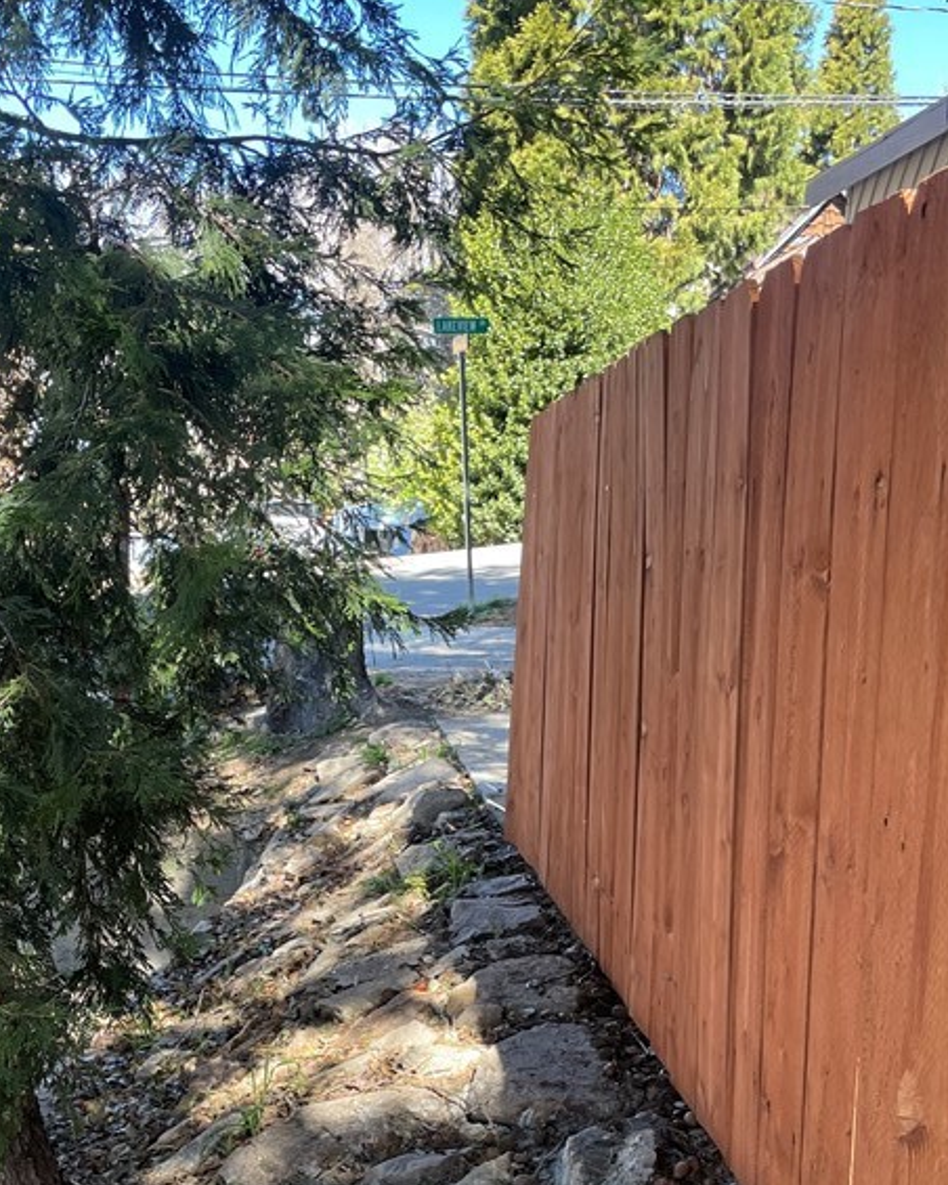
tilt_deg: -10.5
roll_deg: -0.9
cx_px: 348
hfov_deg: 32.6
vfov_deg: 39.4
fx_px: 1613
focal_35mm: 46
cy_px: 870
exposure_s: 1/177
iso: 32
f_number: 1.6
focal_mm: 4.2
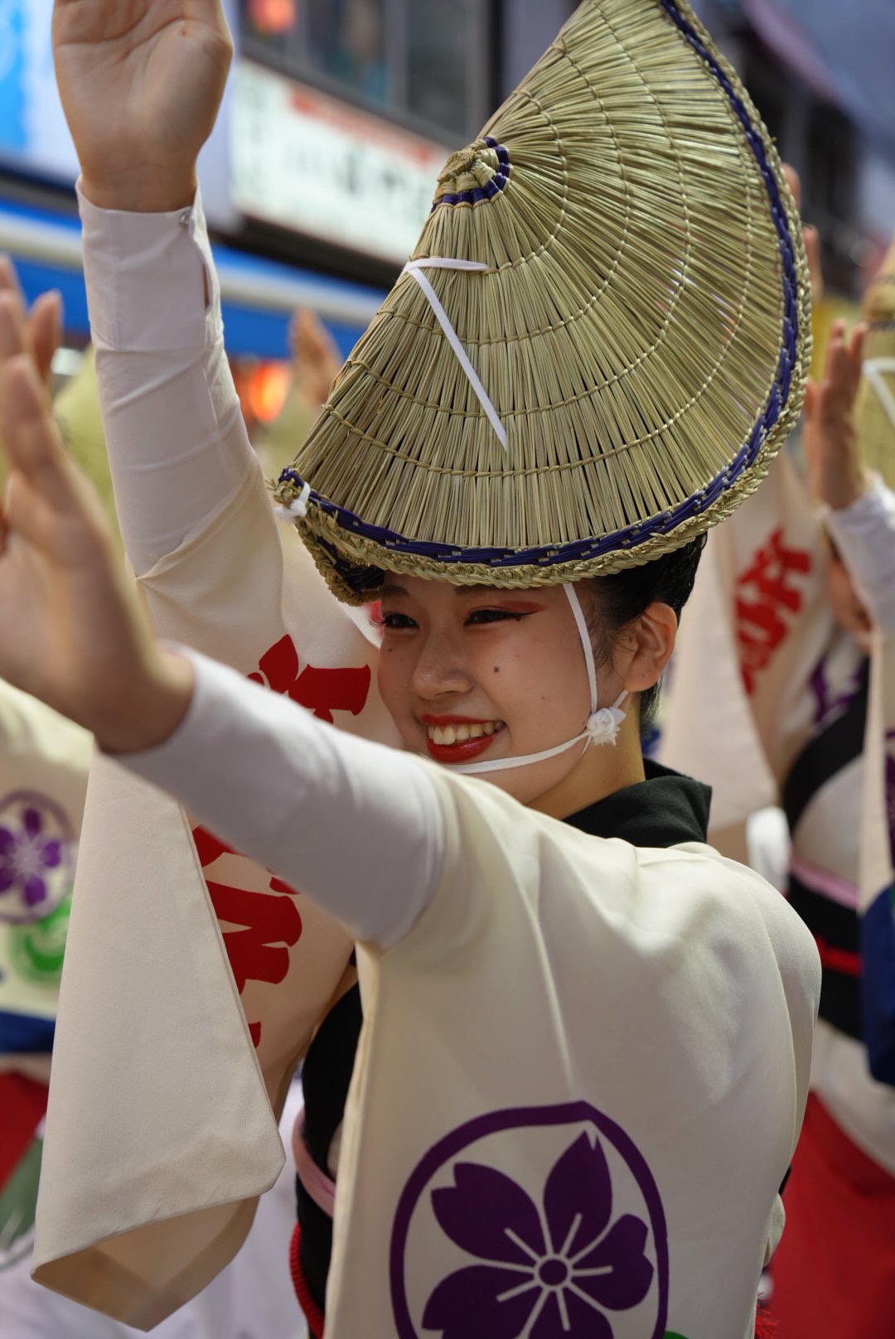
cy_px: 670
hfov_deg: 22.3
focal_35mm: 61
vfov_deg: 32.9
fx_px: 2271
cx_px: 448
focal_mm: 61
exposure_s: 1/160
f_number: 4
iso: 800
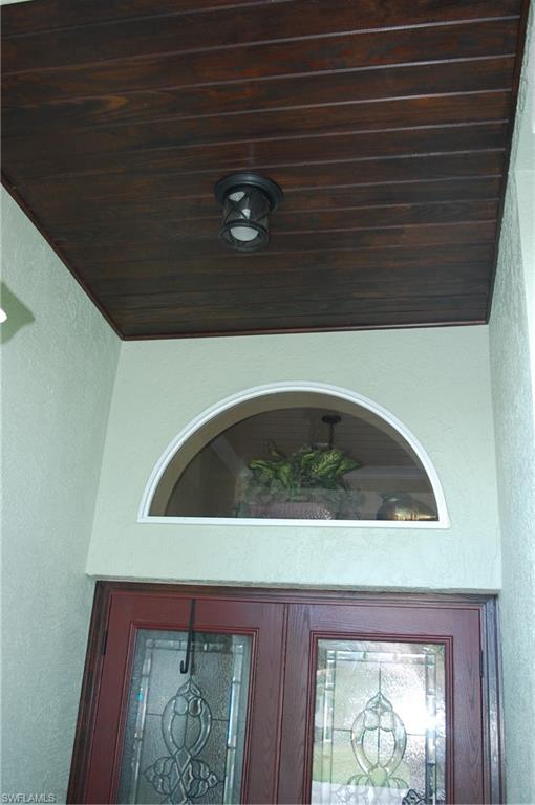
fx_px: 771
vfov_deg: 55.2
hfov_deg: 38.3
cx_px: 268
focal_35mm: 34
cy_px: 402
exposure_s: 1/60
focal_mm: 23
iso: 400
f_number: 4
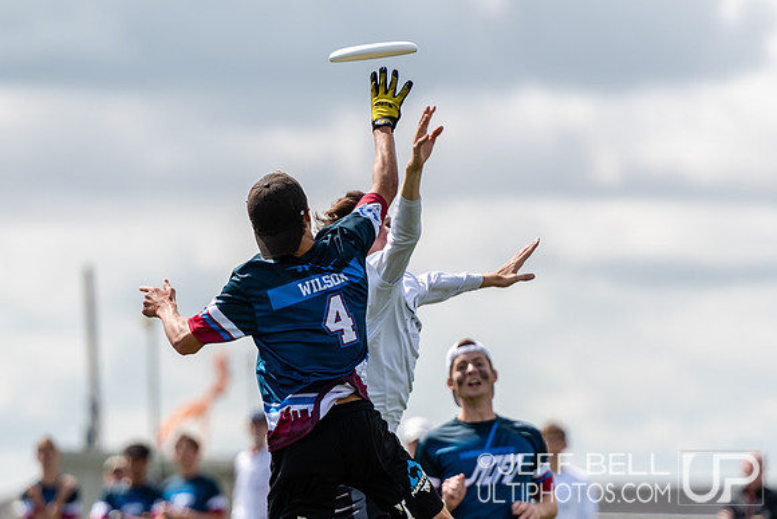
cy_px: 309
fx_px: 9253
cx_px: 390
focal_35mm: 429
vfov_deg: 3.2
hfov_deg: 4.8
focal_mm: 200
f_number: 2.8
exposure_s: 1/1600
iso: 100
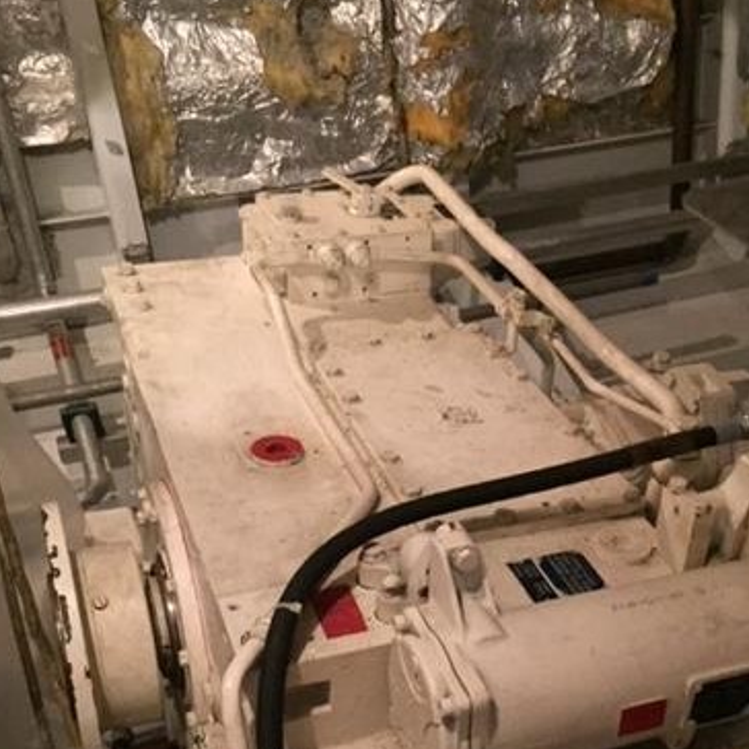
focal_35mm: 45
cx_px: 468
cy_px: 515
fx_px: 1102
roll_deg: +0.7
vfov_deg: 37.0
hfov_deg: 37.3
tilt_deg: -35.1
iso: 400
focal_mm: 4.15
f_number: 2.2
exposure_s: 1/15
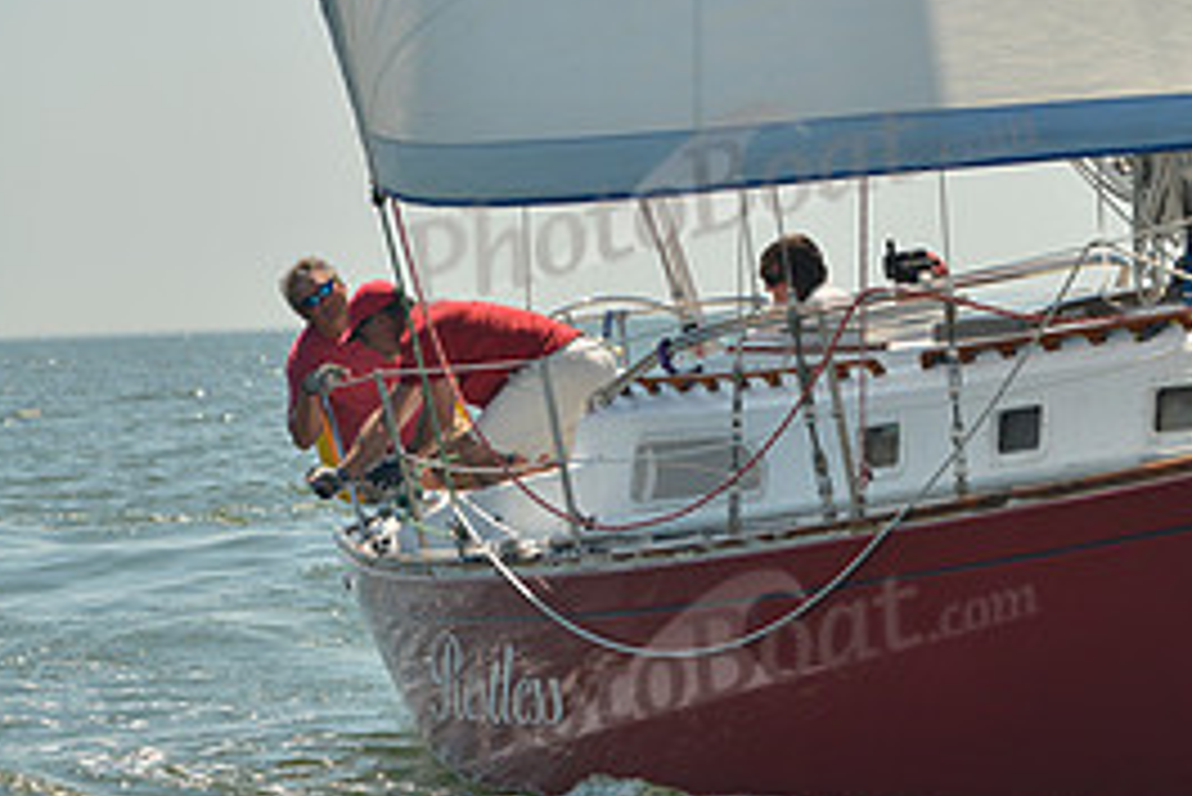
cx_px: 1273
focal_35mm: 201
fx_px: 6659
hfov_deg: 10.1
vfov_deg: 6.8
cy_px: 367
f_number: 6.3
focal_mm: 92
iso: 200
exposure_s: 1/640
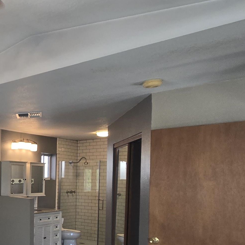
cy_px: 175
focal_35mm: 36
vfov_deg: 44.9
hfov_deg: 32.1
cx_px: -89
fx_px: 288
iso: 64
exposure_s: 1/60
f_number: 2.2
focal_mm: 2.2
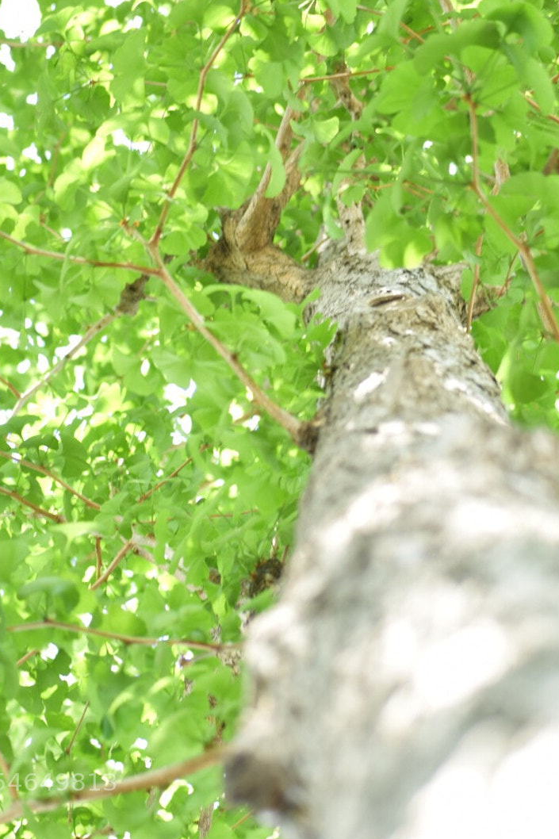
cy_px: 421
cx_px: 336
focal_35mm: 125
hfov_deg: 11.0
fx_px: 2907
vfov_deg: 16.4
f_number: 4
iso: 100
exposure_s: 1/20
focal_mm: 55
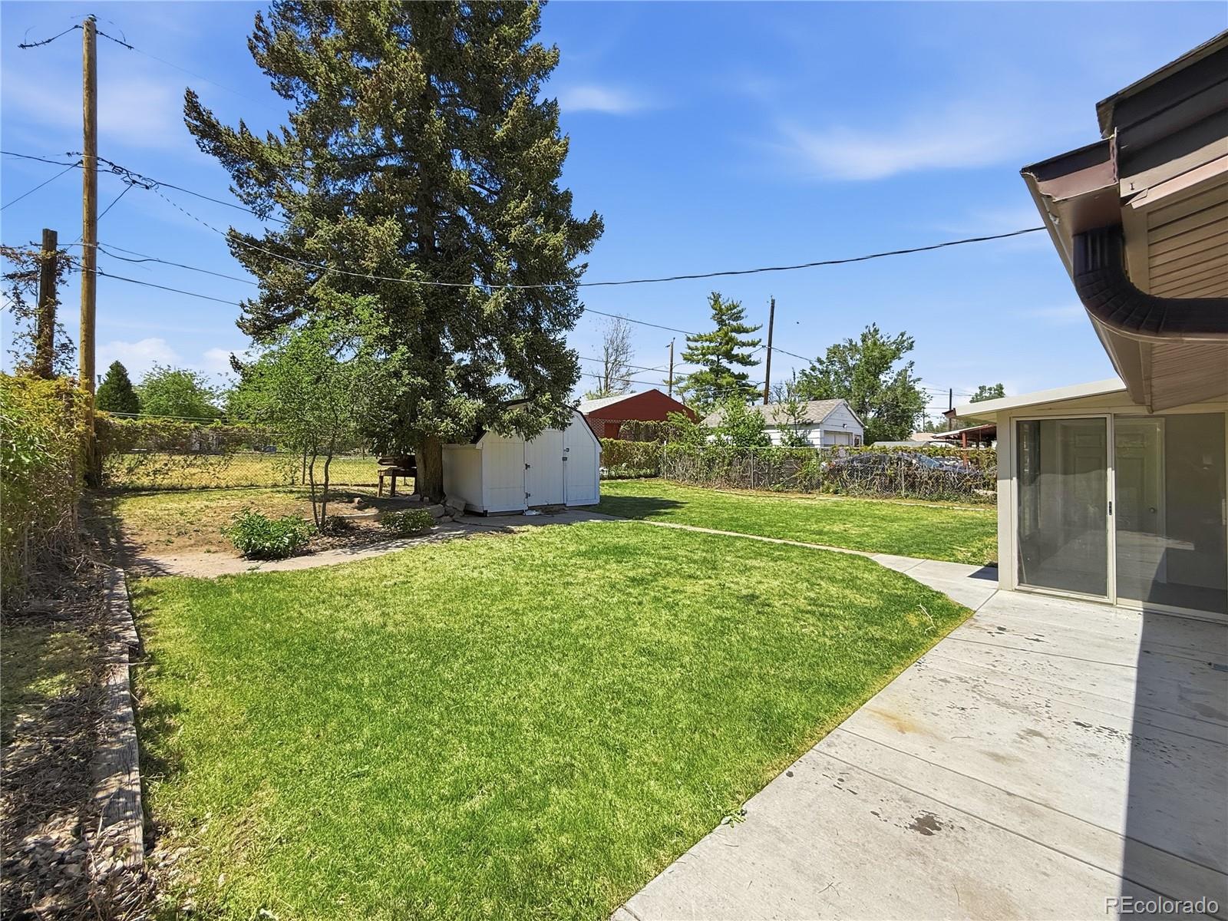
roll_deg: +1.0
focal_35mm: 14
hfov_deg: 102.1
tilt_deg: -0.4
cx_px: 614
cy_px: 460
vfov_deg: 85.7
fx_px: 497
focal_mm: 2.2
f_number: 2.2
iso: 50
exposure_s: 1/1464
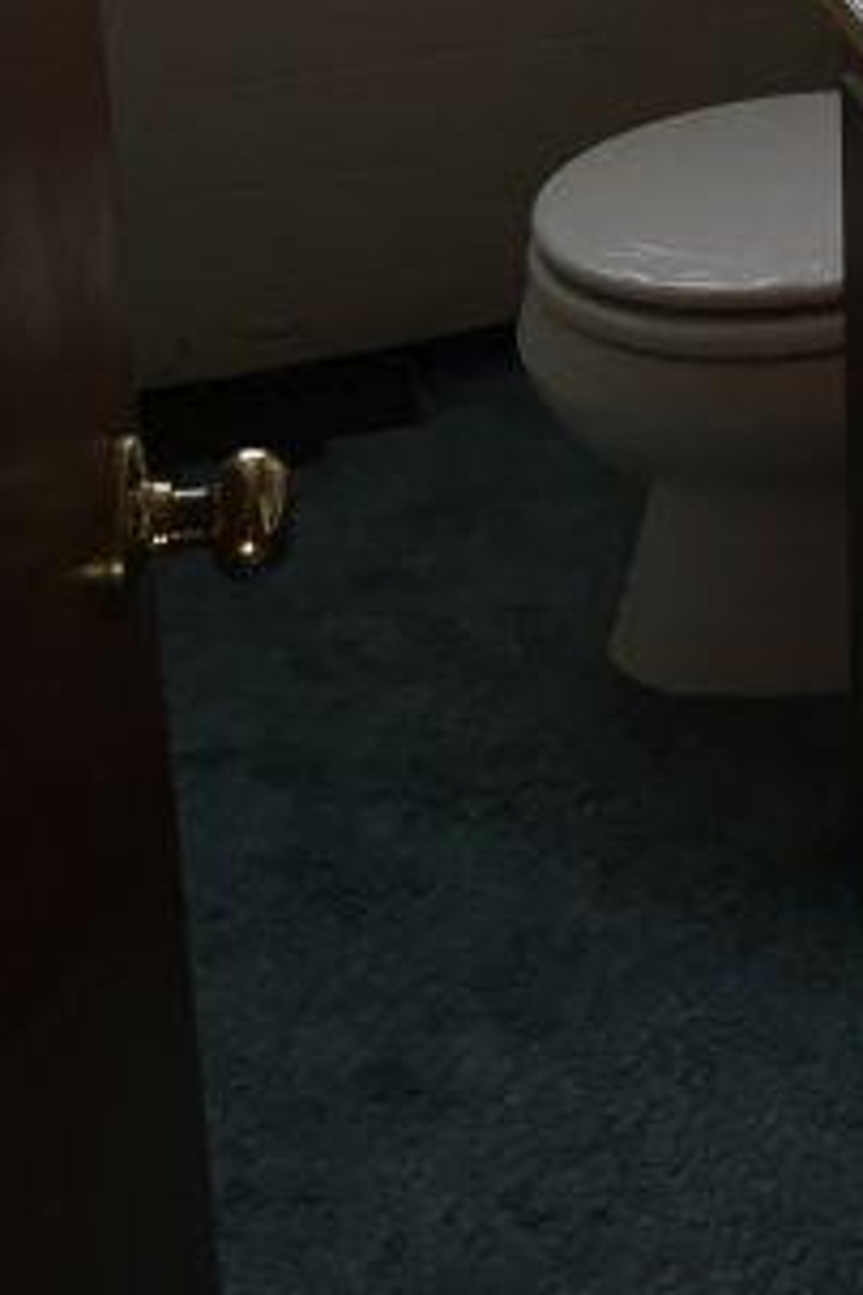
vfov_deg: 21.8
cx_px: 1119
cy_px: -336
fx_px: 3056
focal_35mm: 85
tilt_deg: -16.4
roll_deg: +0.6
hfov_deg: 15.3
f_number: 2.2
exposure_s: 1/30
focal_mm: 4.15
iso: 32
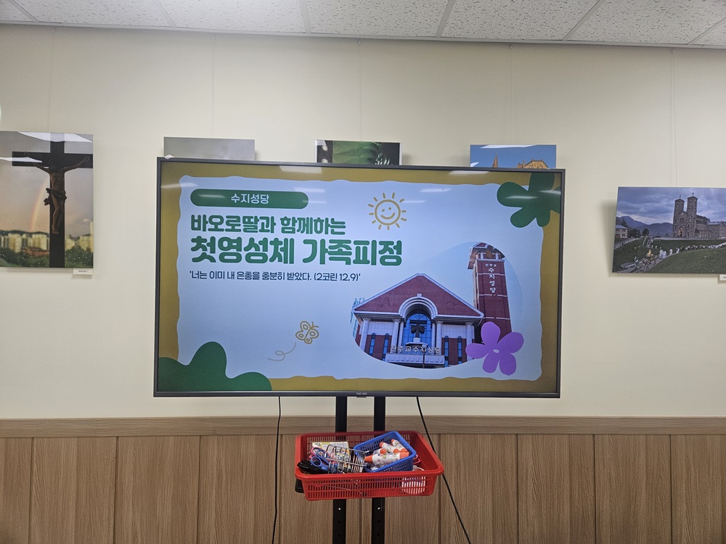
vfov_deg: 58.9
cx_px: 363
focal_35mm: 23
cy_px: 272
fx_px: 482
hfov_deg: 73.9
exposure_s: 1/120
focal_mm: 5.4
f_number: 1.8
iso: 64
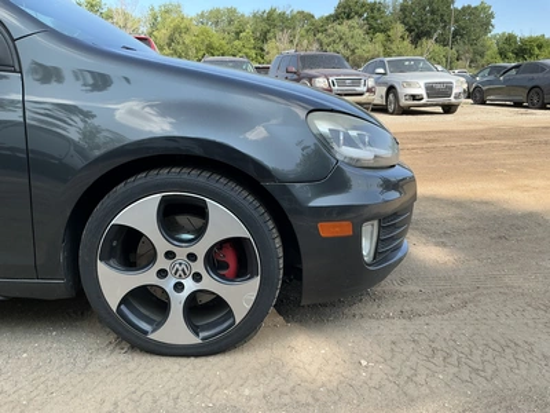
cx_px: 275
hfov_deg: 63.4
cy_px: 206
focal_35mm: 28
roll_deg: +0.4
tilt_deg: -14.6
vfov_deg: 49.7
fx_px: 445
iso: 25
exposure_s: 1/495
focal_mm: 3
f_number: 1.8
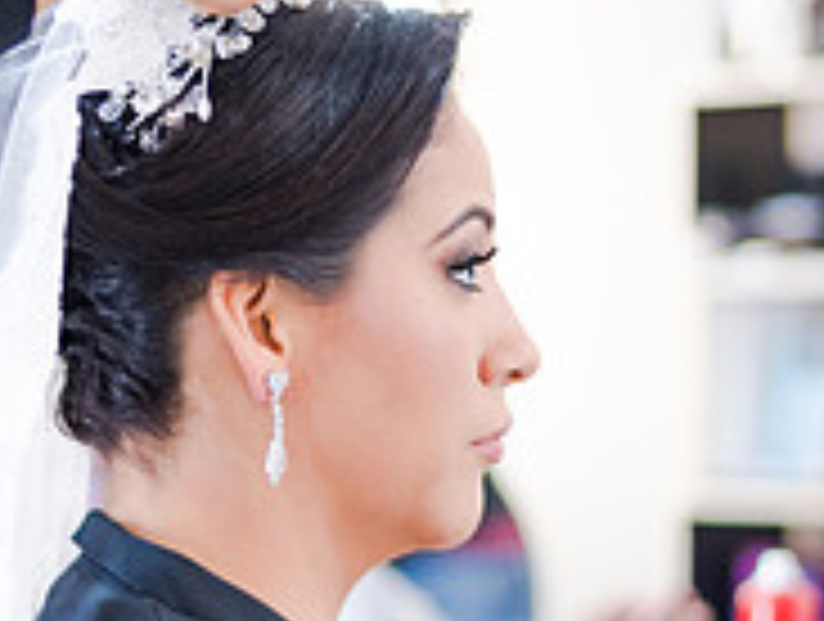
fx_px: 3625
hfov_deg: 12.9
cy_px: 376
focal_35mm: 152
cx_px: 221
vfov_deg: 9.8
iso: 640
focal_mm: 50
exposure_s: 1/80
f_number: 1.8
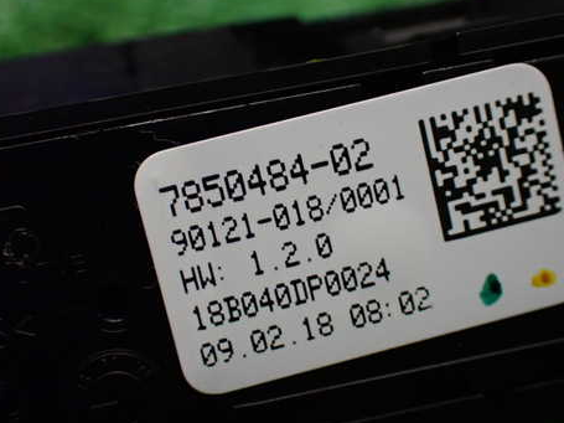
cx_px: 301
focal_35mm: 58
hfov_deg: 33.2
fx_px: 945
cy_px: 212
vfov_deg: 25.2
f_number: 2.9
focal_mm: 7.84
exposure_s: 1/160
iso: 640
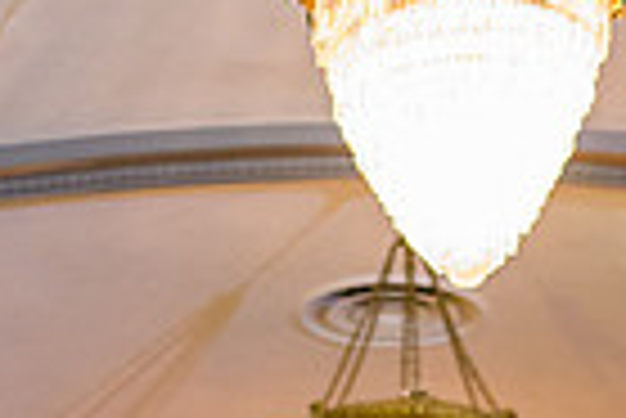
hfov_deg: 14.0
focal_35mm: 146
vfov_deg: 9.0
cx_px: 347
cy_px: 793
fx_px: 2541
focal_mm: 35
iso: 3200
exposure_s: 1/50
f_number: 1.4
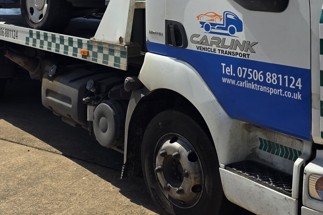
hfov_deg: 37.5
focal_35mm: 53
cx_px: 152
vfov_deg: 24.0
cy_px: -19
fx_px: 476
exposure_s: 1/7944
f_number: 1.7
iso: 80
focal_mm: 6.3
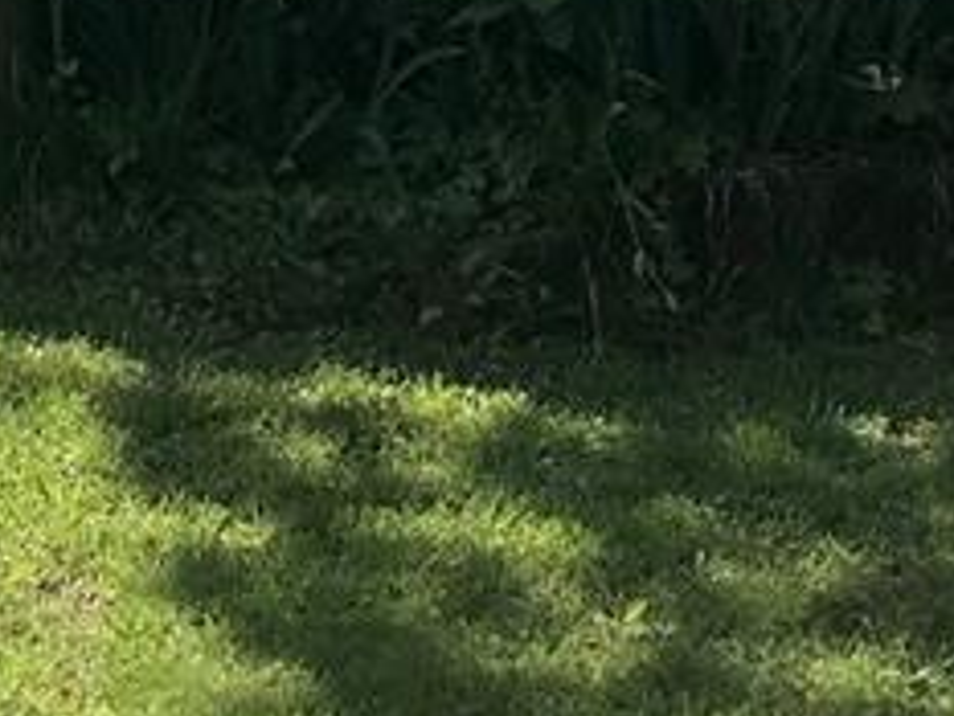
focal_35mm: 123
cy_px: -520
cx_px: 278
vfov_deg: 11.3
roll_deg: +2.6
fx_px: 3392
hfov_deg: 16.0
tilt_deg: +5.5
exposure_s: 1/1140
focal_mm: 3.99
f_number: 1.8
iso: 20
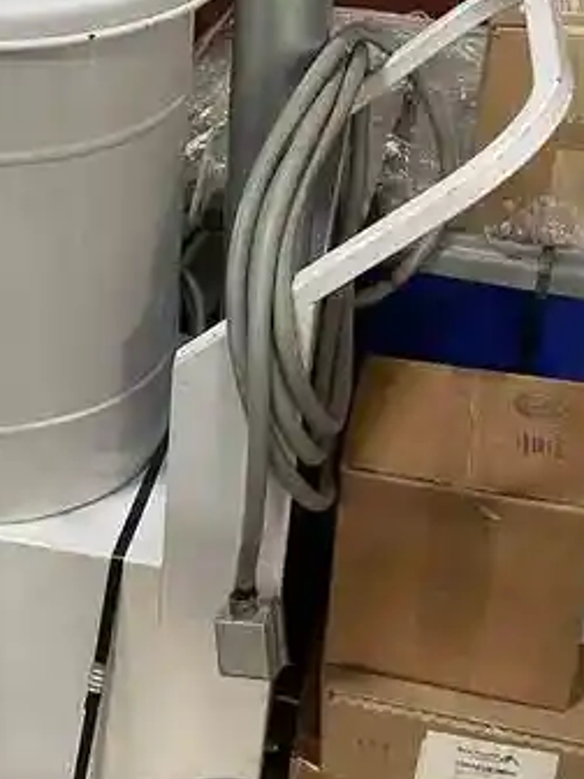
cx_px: 89
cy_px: 325
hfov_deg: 24.7
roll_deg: -0.2
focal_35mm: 58
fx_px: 1305
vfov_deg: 33.2
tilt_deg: -33.9
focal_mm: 4.2
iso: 640
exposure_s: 1/36
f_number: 1.6
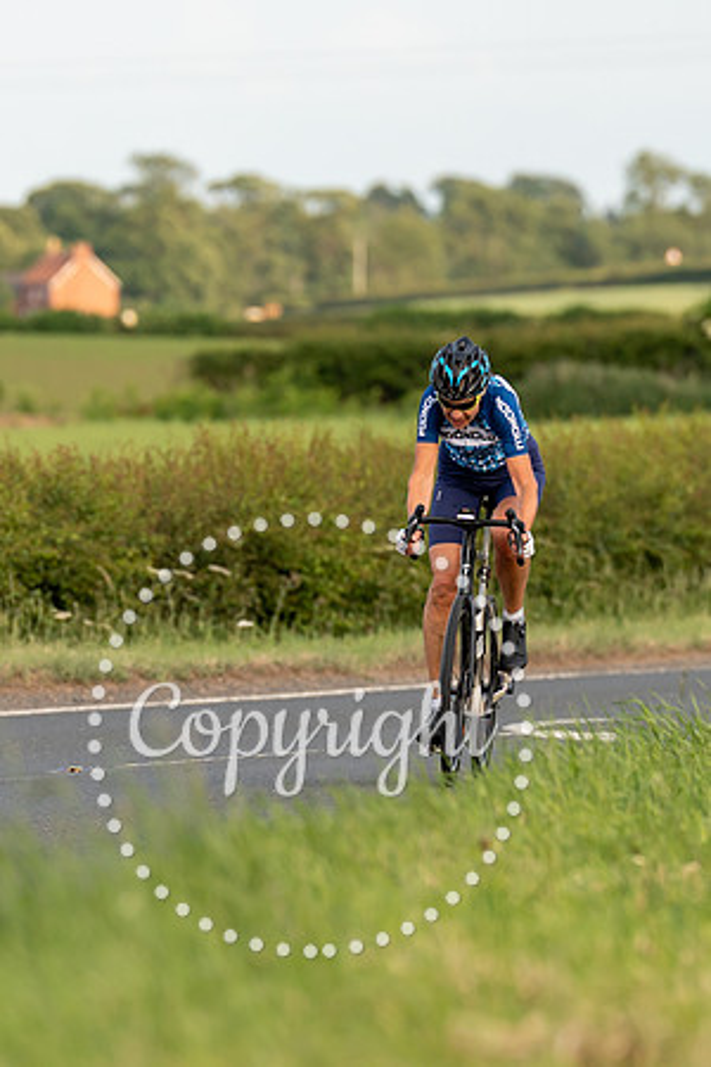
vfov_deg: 3.8
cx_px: 550
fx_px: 15872
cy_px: 613
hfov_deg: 2.6
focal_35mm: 536
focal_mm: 200
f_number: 3.5
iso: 250
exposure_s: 1/1000
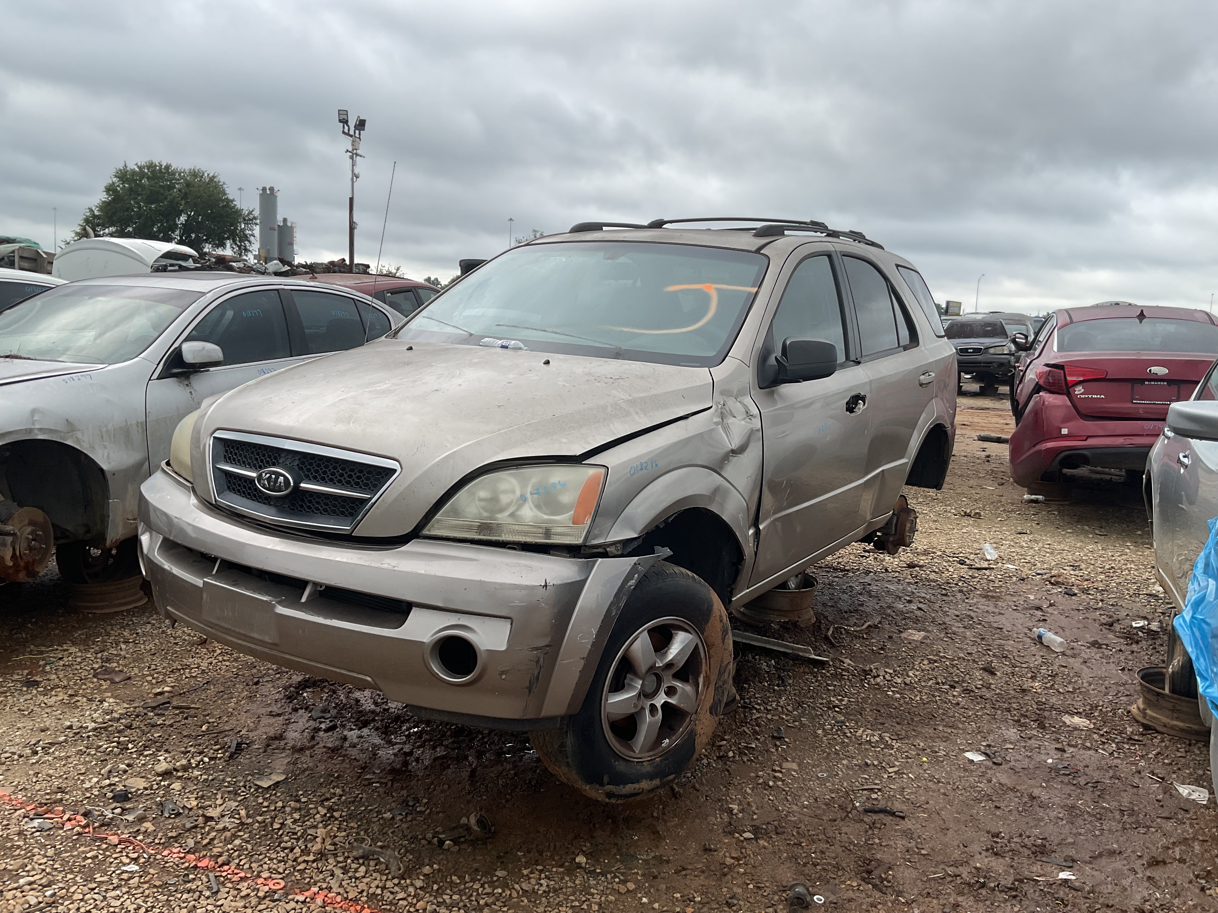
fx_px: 1020
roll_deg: -2.1
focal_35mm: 29
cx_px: 609
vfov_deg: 48.2
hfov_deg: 61.7
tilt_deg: -8.0
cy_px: 456
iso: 16
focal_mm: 3
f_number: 1.8
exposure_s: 1/997
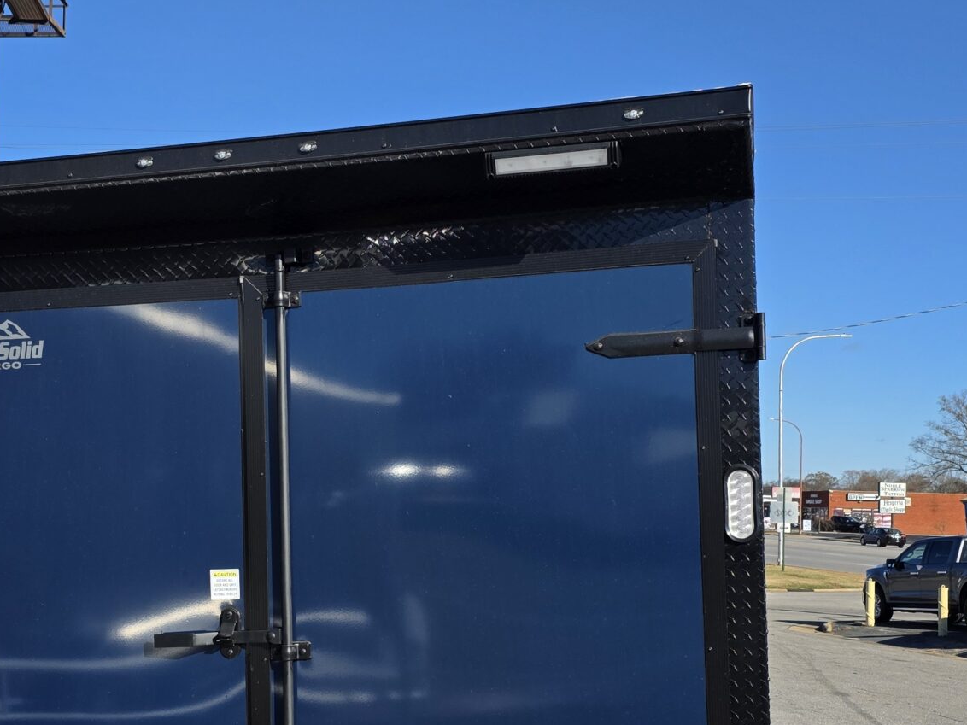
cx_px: 320
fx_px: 1453
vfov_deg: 27.9
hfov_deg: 36.4
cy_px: 463
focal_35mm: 52
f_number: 1.7
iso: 80
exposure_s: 1/6355
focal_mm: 6.3
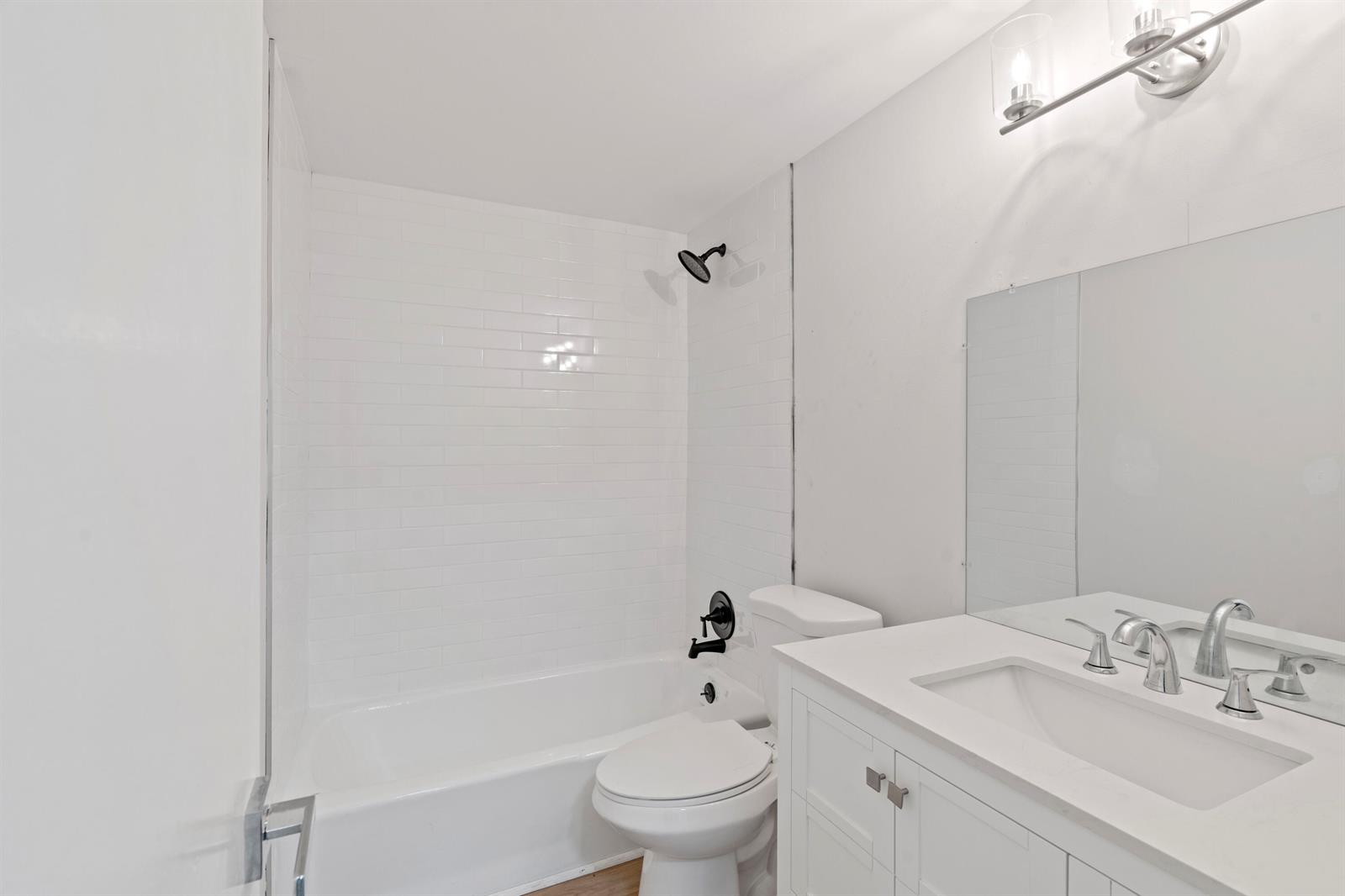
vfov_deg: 73.7
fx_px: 598
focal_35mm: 16
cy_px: 448
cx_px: 672
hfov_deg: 96.7
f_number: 9
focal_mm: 16
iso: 800
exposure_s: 1/2.5
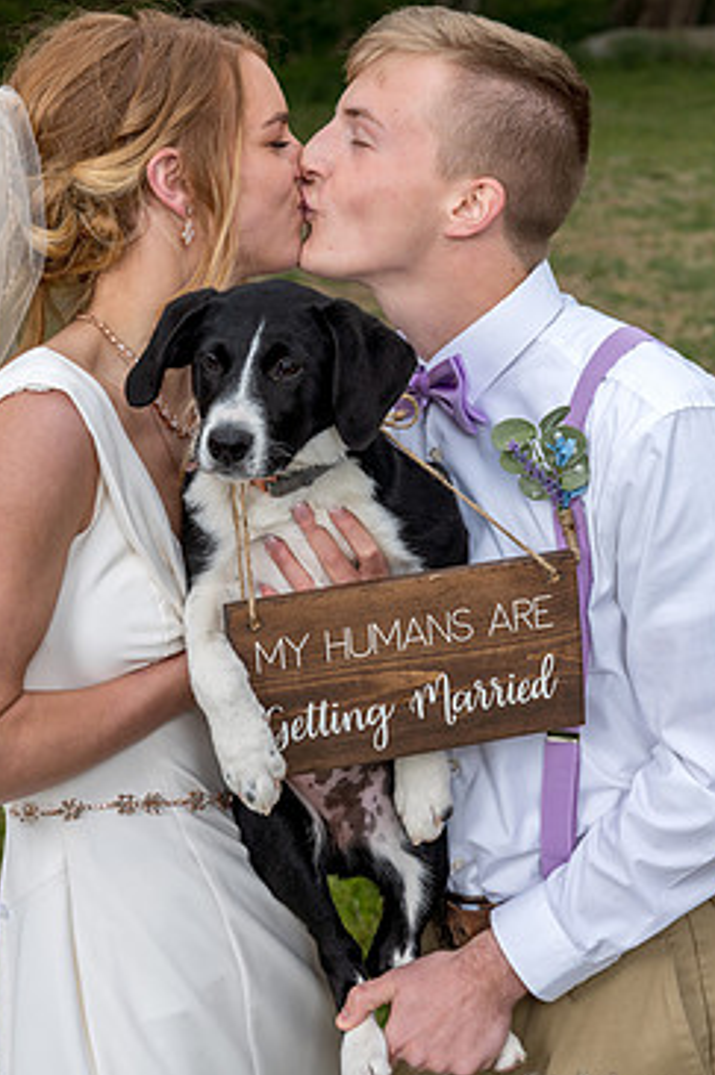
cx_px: 330
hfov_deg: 18.4
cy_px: 442
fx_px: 2207
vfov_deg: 27.3
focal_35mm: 74
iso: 100
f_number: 6.3
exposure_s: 1/125
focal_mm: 60
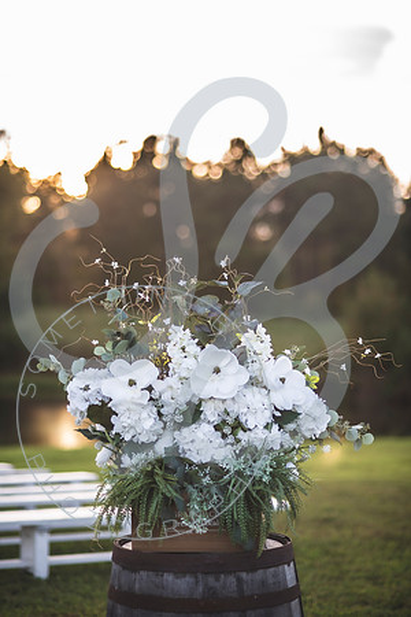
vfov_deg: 23.9
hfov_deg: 16.1
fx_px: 1456
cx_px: 206
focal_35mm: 85
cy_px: 308
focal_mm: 85
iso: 100
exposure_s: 1/400
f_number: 1.8
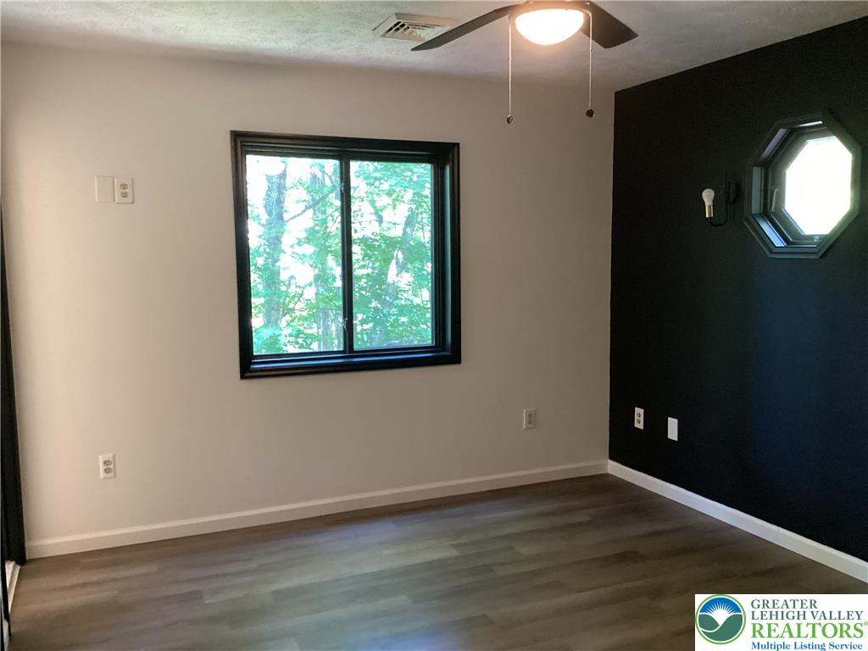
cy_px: 326
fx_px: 777
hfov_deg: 58.4
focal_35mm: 31
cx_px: 434
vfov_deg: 45.4
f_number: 2.4
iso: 400
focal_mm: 3.3
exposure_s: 1/25
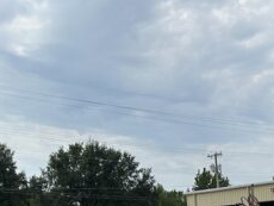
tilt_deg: -2.3
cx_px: 288
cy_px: 258
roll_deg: +2.4
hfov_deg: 23.2
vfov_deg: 17.5
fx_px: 634
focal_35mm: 80
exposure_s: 1/6211
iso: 80
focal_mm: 6.86
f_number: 1.78
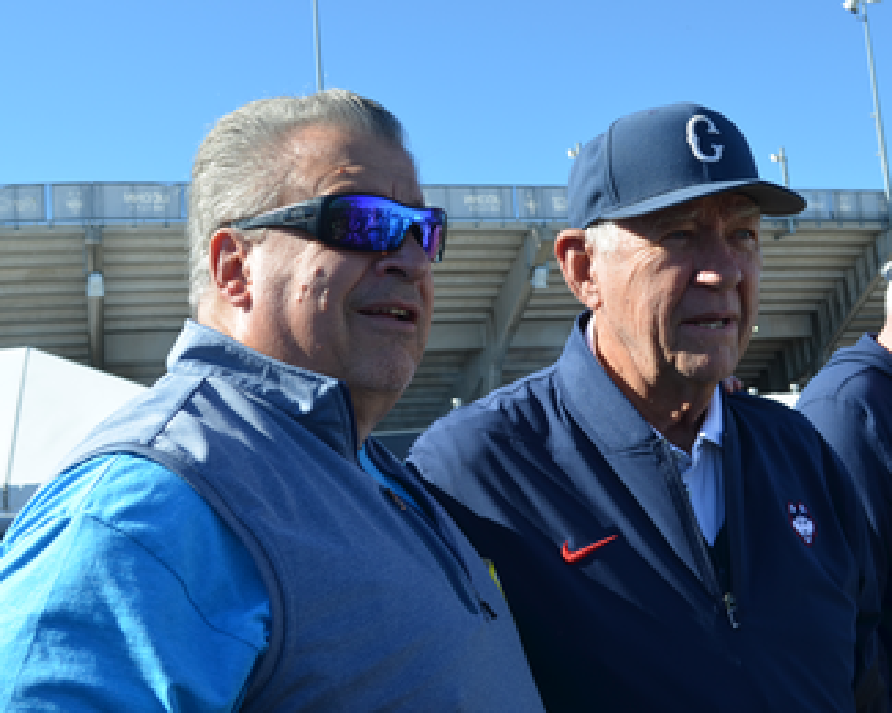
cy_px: 352
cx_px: 425
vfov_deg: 33.4
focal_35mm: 45
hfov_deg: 41.1
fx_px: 1188
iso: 200
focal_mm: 26
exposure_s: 1/250
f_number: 8
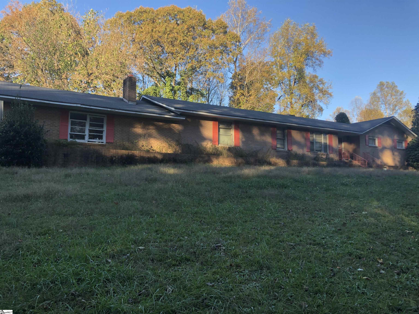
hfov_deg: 63.4
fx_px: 339
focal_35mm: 28
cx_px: 210
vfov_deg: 49.7
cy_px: 157
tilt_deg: +7.0
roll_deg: +2.3
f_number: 1.8
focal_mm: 4
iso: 20
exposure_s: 1/269
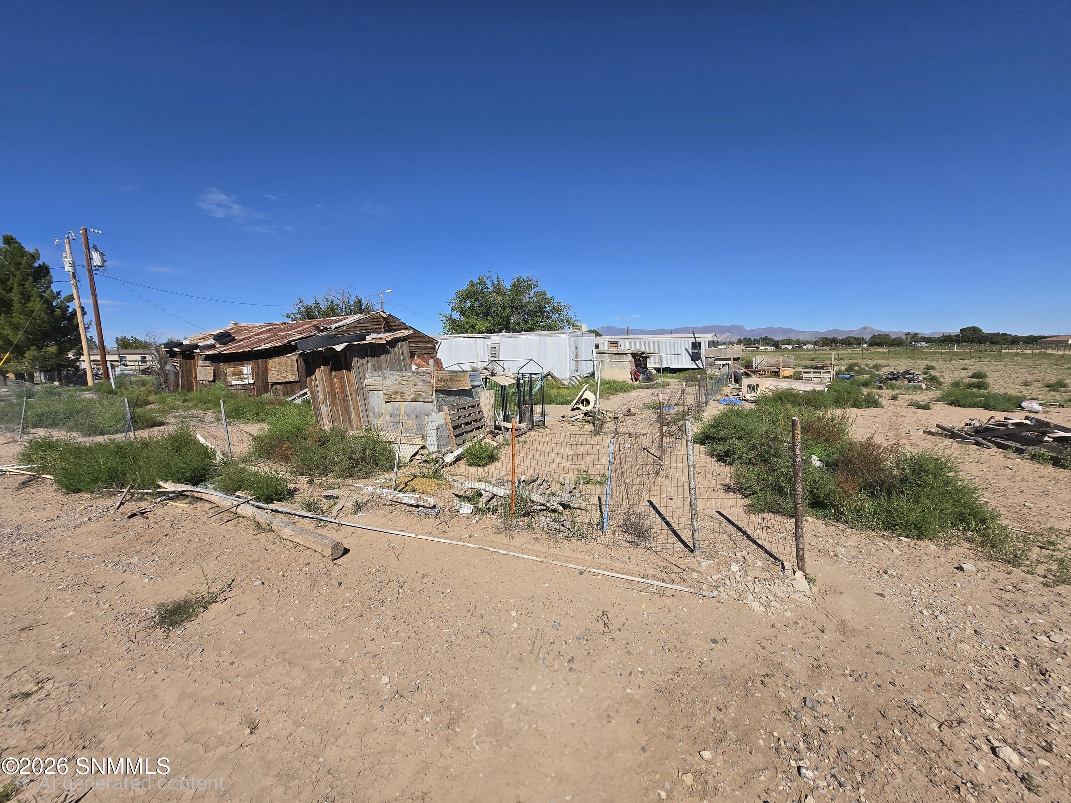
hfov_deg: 106.2
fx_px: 402
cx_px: 536
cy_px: 402
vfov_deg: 89.9
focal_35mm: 13
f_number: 2.2
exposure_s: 1/2000
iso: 25
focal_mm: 1.7
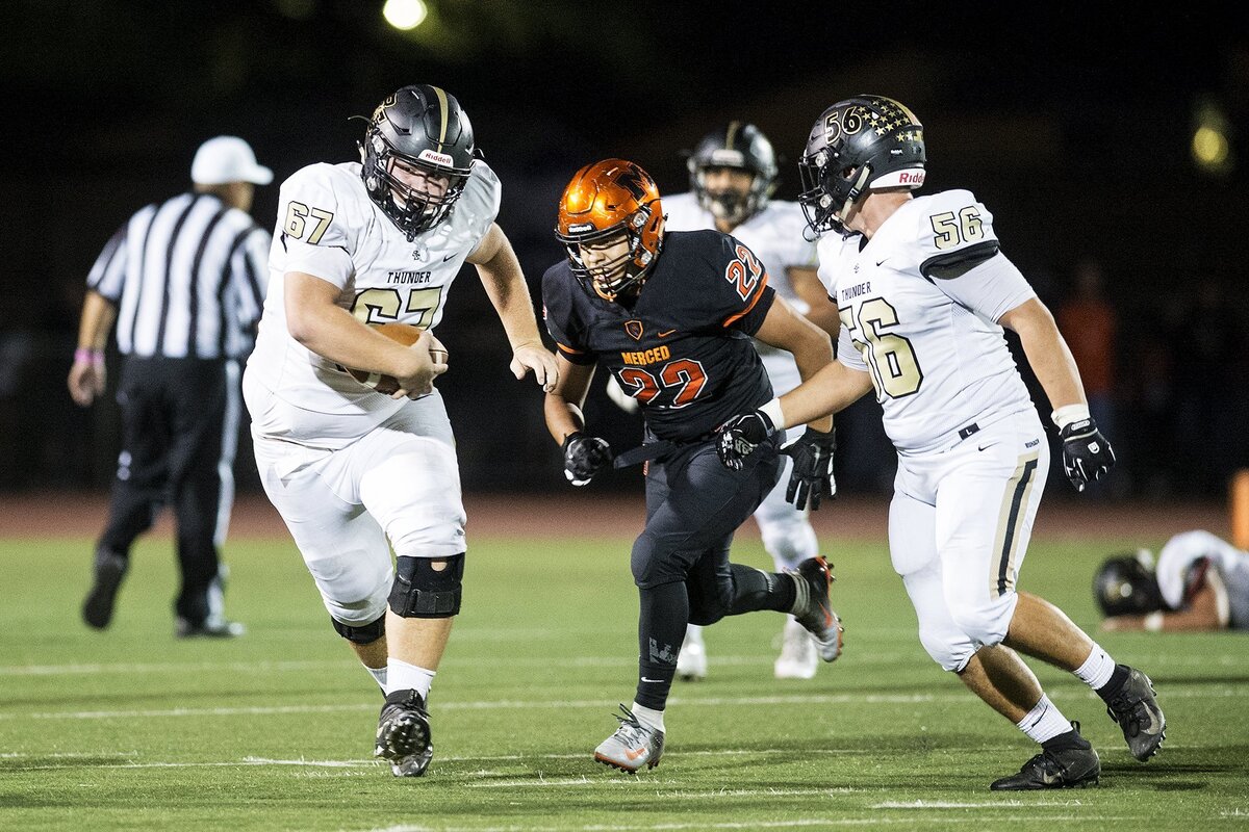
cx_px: 624
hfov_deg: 6.9
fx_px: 10408
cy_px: 416
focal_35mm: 300
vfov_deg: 4.6
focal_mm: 300
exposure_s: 1/800
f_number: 2.8
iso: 6400
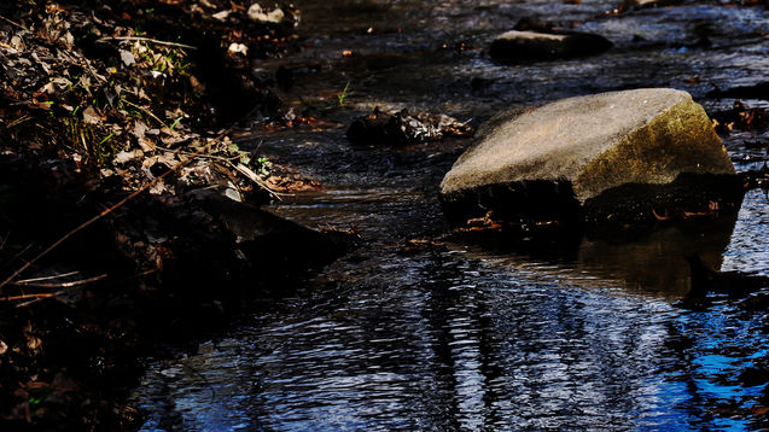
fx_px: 4745
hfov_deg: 9.3
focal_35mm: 233
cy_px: 215
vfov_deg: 5.2
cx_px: 465
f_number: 5.6
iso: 125
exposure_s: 1/500
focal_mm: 105
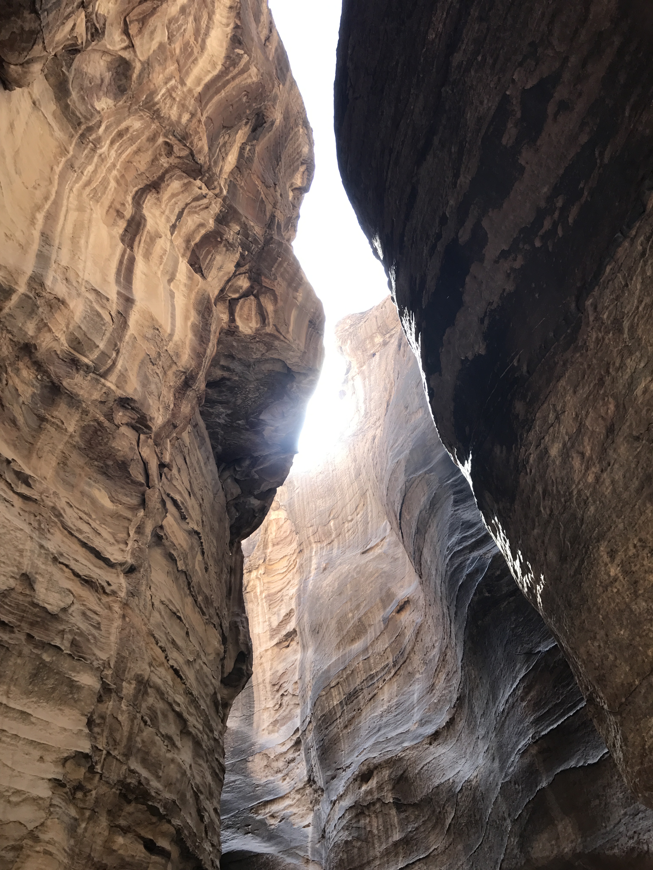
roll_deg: +2.2
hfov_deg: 49.7
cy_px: 435
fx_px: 704
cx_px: 326
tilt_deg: +36.8
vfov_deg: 63.4
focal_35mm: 28
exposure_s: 1/116
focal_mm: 3.99
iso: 20
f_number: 1.8
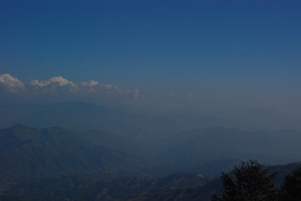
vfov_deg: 20.2
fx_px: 565
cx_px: 150
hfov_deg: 29.8
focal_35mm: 68
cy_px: 100
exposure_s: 1/1250
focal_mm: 45
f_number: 18
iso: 1000
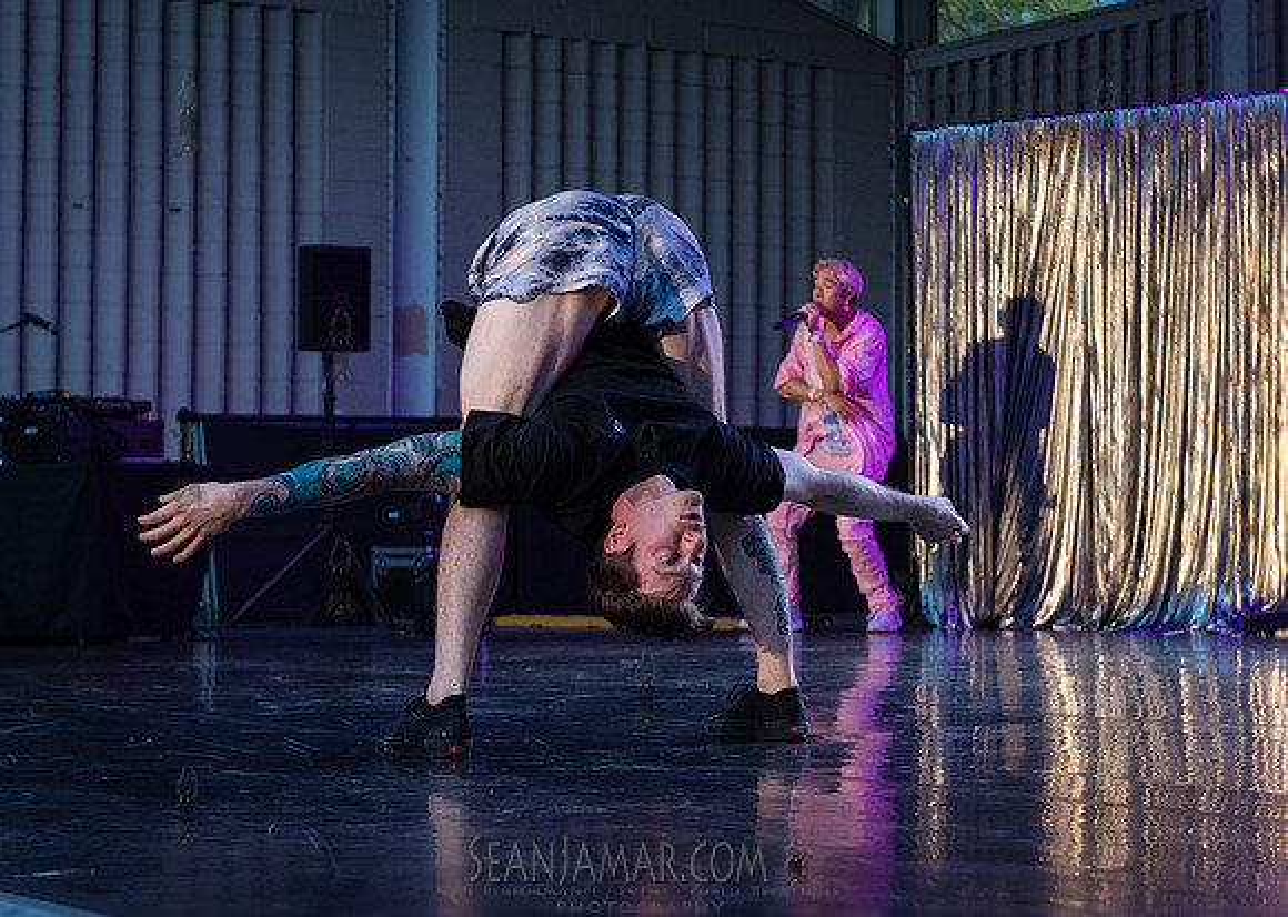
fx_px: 2804
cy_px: 467
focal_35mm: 77
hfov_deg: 25.9
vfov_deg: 18.6
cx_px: 679
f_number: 4
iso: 2000
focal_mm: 62
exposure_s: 1/320
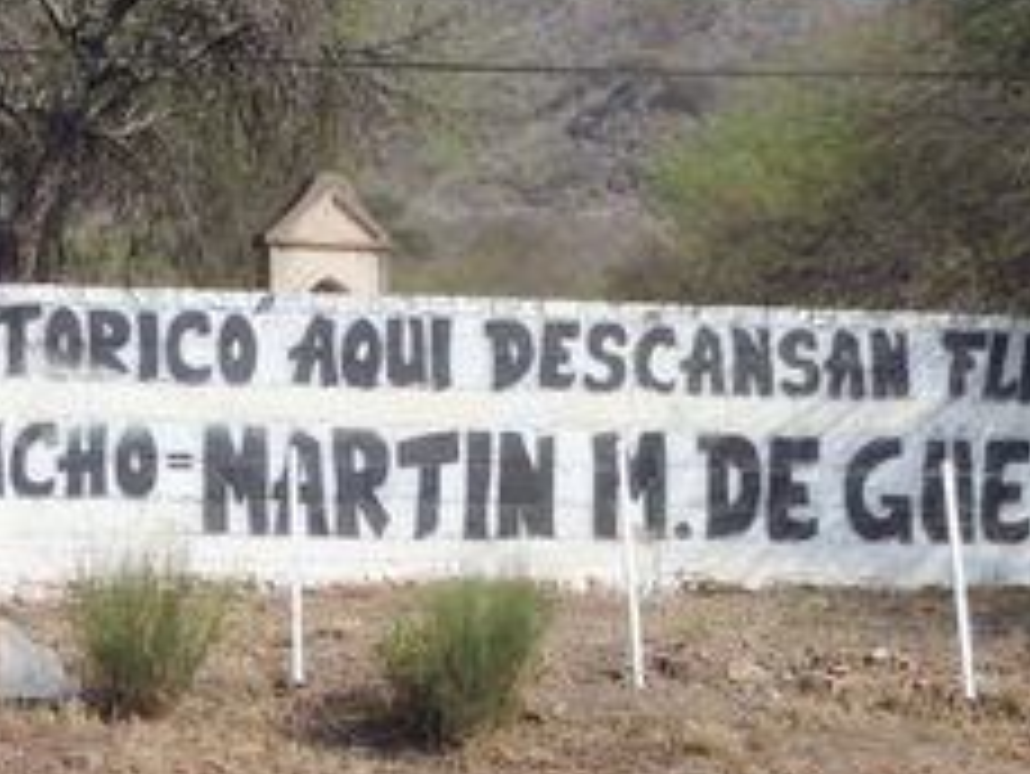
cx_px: 364
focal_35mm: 94
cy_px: 524
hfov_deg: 20.8
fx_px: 2798
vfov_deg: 15.7
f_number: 14
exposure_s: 1/100
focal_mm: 7.7
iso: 125
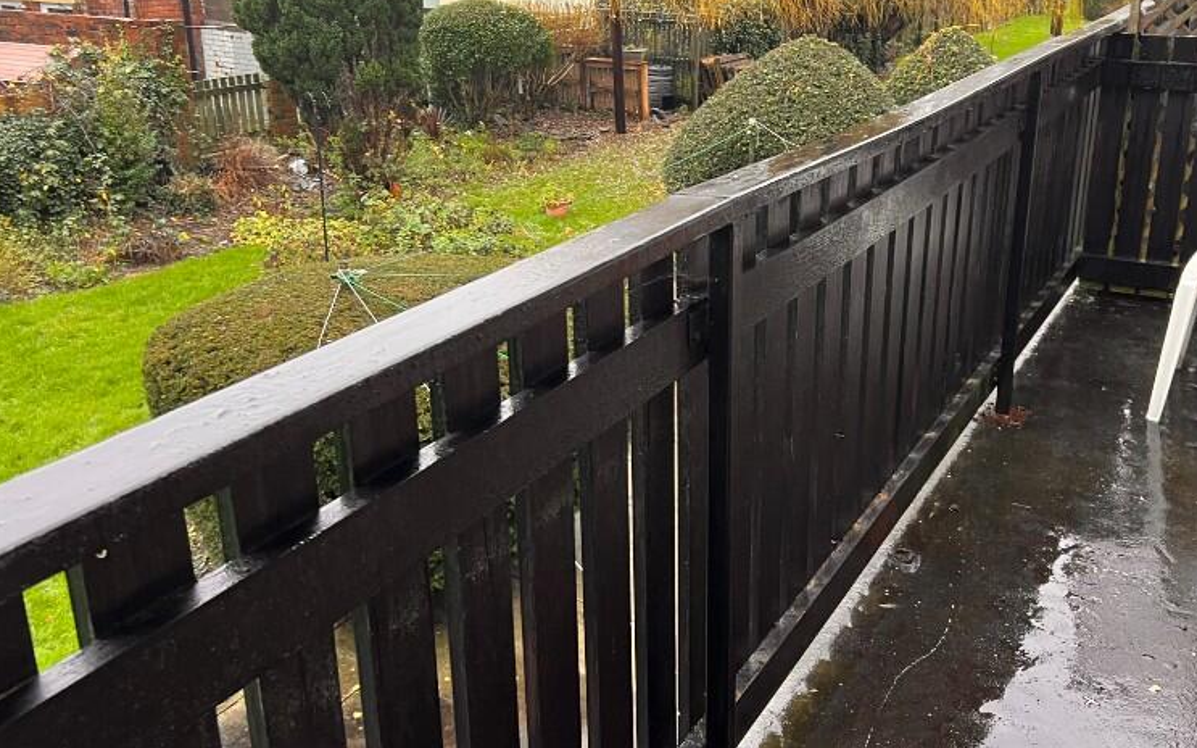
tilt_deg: -21.5
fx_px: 1239
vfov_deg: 33.6
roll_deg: -0.6
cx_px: 715
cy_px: 364
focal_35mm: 38
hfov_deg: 51.2
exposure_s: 1/61
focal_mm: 5.7
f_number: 1.5
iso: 125
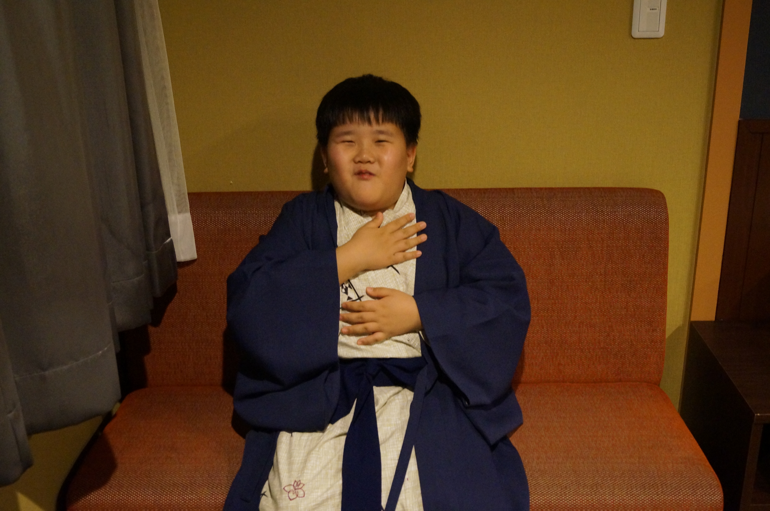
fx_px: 833
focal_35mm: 39
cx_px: 385
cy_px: 256
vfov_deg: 34.1
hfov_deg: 49.6
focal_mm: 26
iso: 3200
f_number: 4.5
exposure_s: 1/30
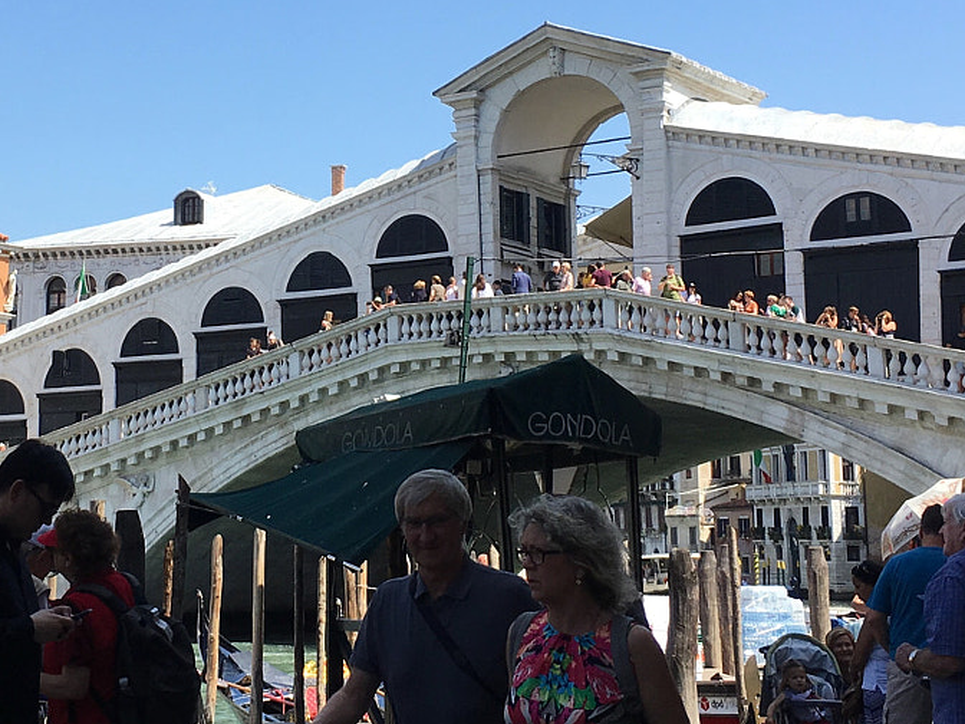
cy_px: 171
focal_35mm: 69
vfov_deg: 21.1
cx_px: 287
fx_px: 1924
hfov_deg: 27.9
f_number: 2.2
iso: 25
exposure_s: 1/1166
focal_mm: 4.15
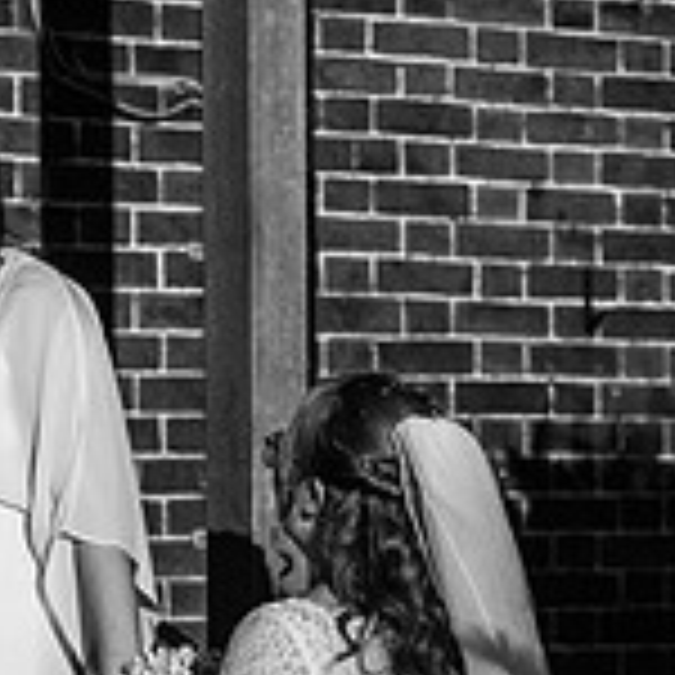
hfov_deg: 8.1
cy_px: 954
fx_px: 4765
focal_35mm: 216
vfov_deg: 8.0
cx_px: 223
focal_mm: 85
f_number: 4
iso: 100
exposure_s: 1/5000
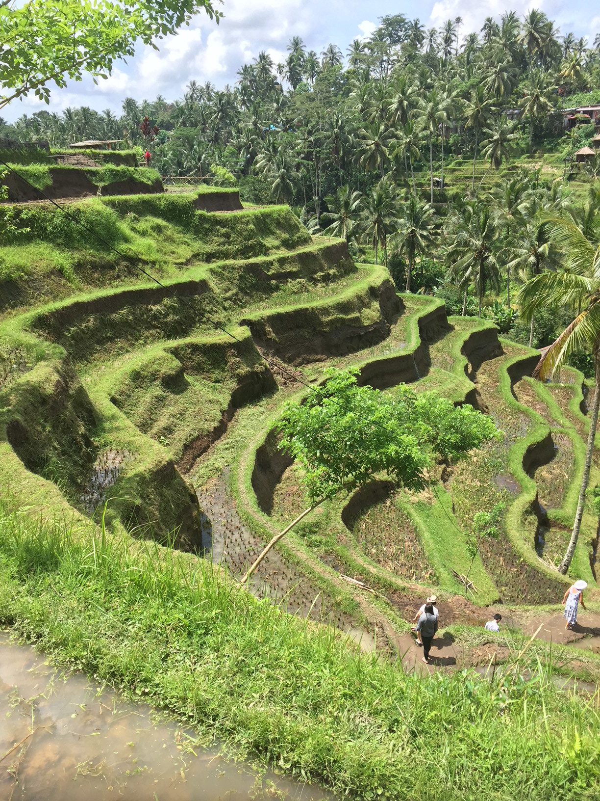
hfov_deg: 48.2
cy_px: 400
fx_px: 670
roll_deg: -0.1
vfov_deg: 61.7
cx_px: 300
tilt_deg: -19.4
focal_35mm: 29
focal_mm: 4.15
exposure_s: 1/898
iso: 32
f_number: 2.2
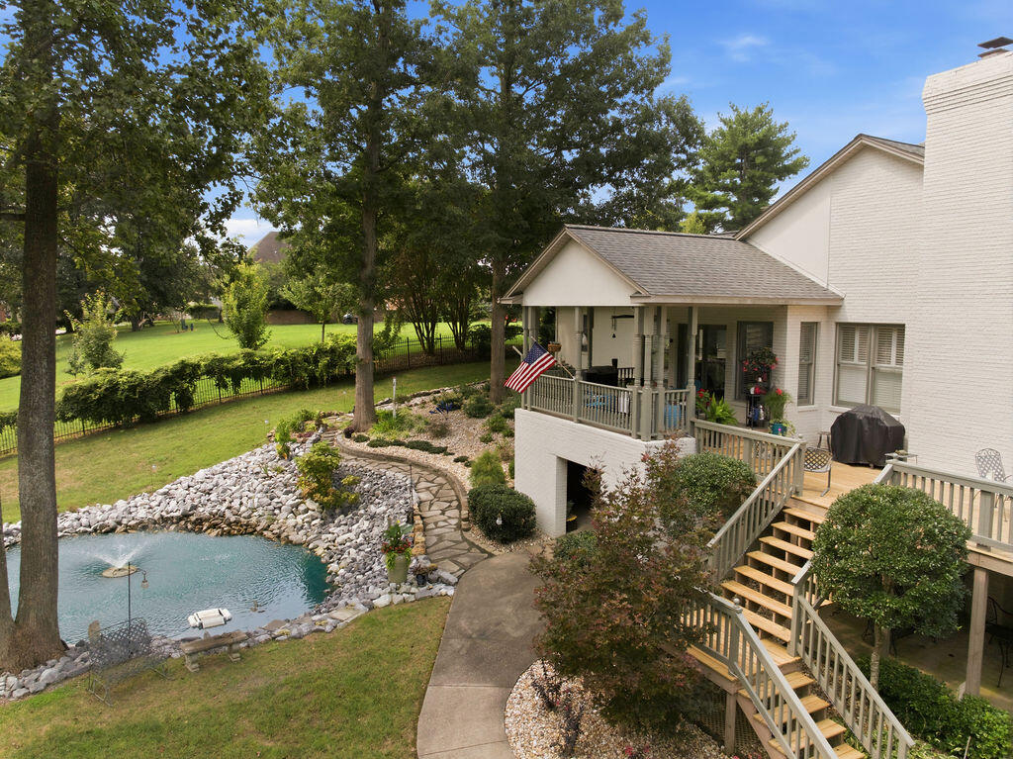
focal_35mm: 24
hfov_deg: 71.6
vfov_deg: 56.8
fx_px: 702
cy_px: 380
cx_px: 506
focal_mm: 12.3
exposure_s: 1/320
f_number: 9
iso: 200
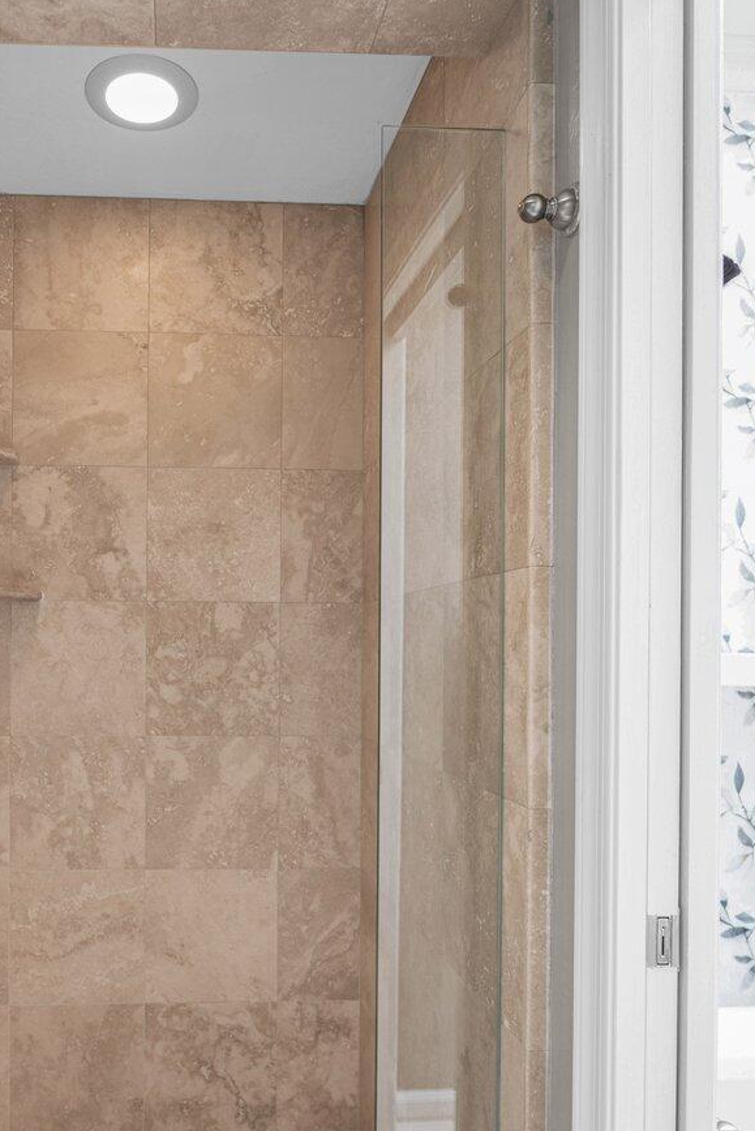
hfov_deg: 53.1
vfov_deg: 75.5
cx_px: 205
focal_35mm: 23
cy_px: 662
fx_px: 723
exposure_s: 1/5
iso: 100
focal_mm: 13
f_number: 4
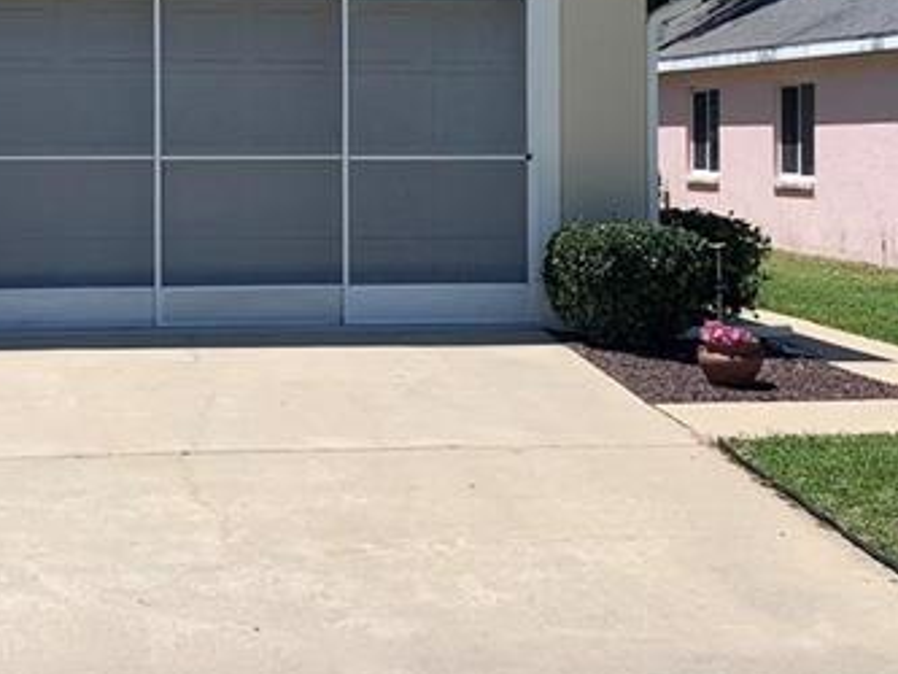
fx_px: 2076
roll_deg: -1.1
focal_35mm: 80
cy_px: 132
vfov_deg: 18.3
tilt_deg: +0.2
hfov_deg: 24.2
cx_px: 259
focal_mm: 4.25
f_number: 1.8
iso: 25
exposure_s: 1/3086
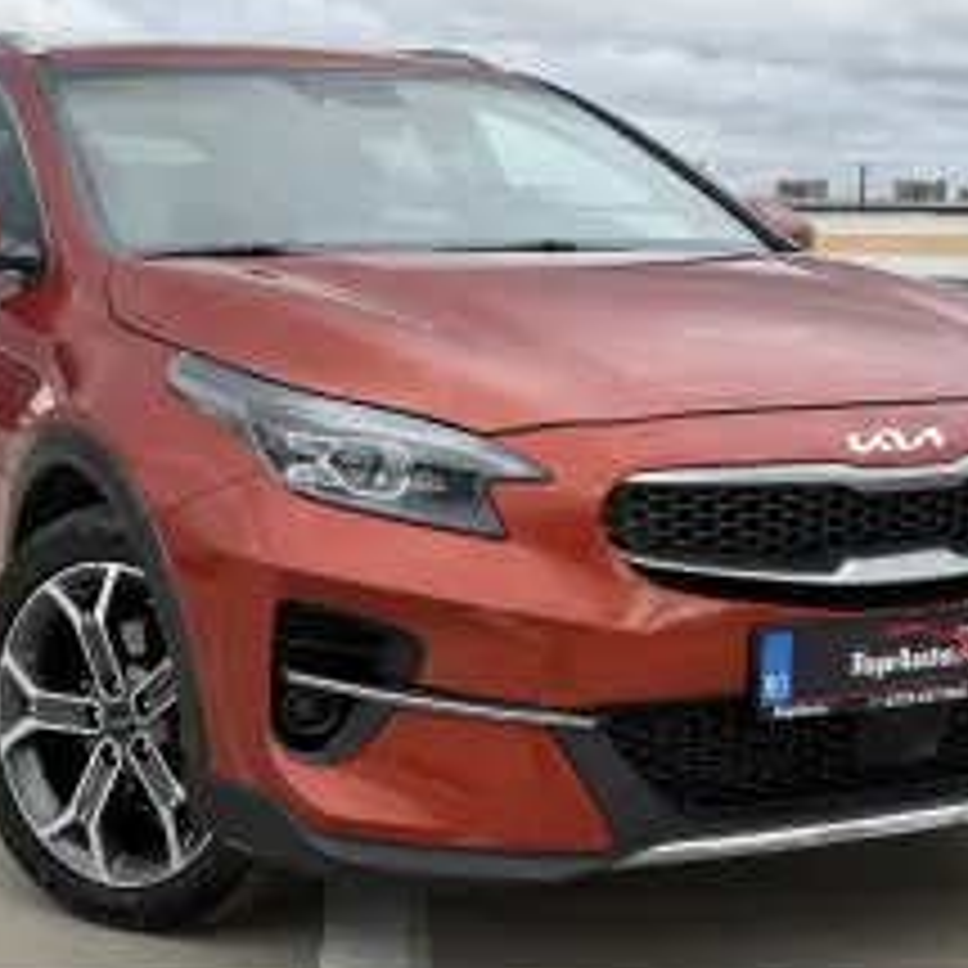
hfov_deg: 24.3
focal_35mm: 71
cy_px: 486
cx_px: 450
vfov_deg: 24.3
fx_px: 2246
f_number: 1.78
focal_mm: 6.76
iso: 80
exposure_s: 1/2342
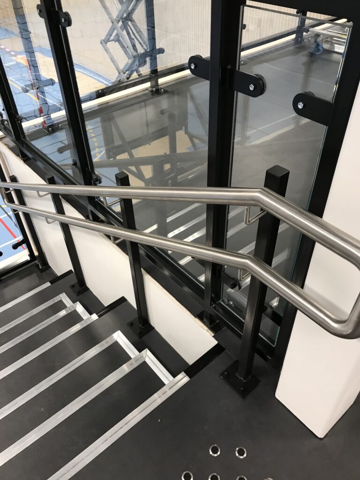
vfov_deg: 63.4
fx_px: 388
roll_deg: +3.7
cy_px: 240
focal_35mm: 28
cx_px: 180
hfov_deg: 49.7
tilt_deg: -41.3
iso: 40
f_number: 1.8
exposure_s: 1/25
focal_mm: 3.99
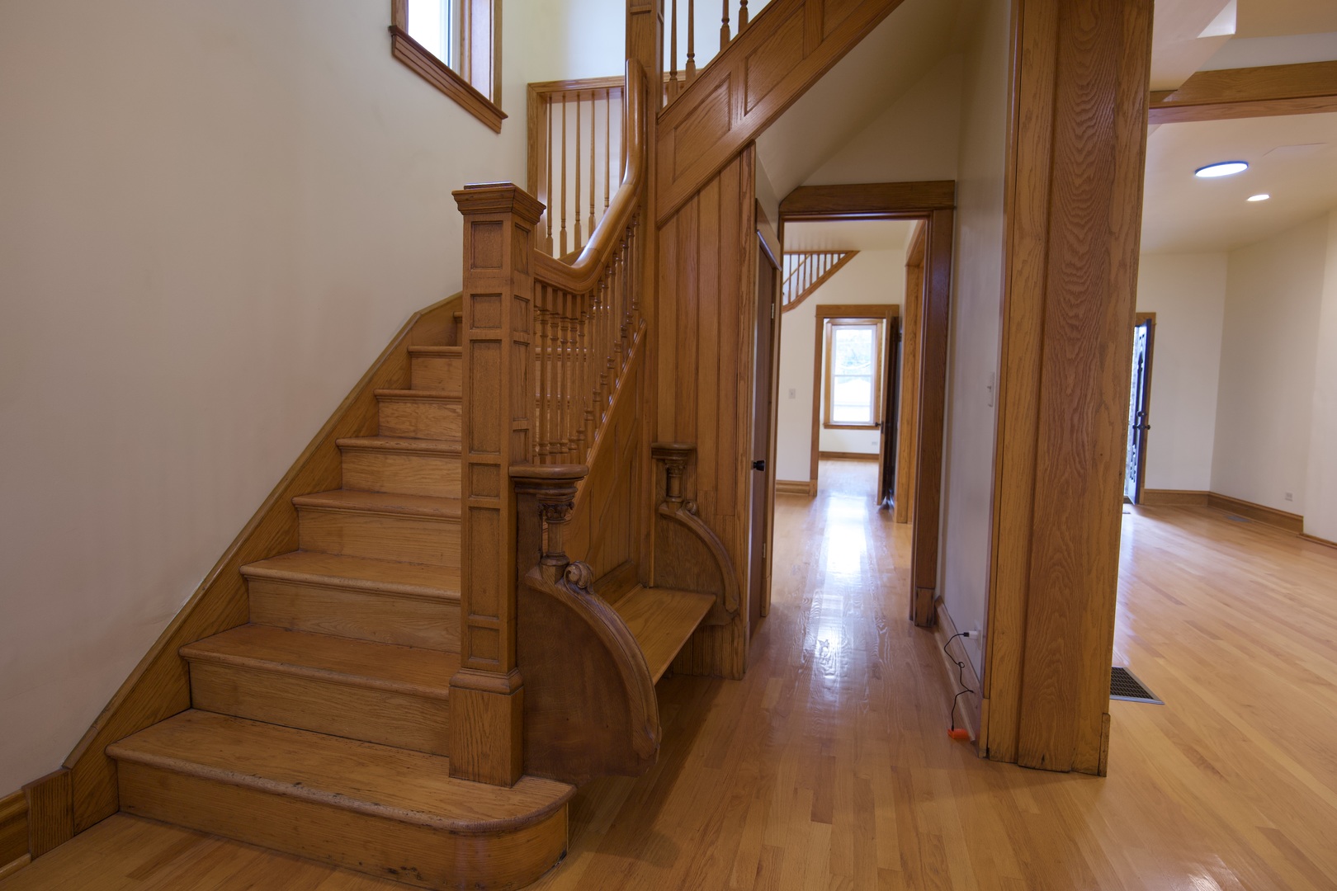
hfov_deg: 90.0
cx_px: 668
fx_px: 668
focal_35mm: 18
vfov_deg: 67.4
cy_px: 446
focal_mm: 18
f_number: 4.5
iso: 640
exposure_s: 1/30
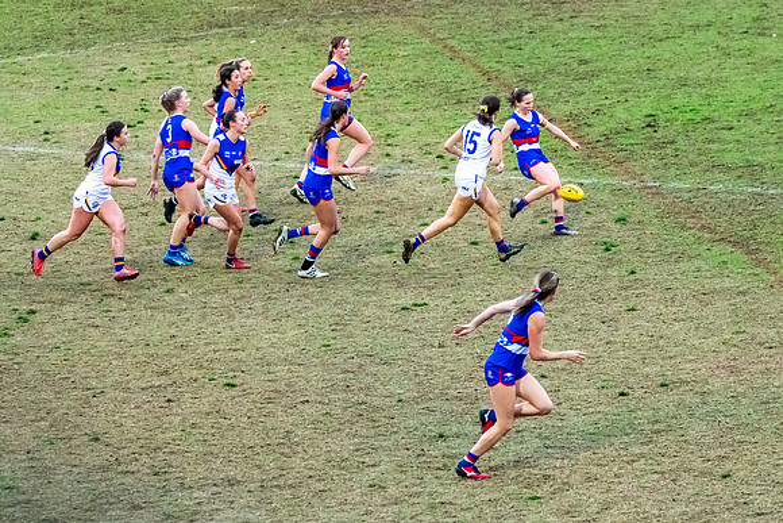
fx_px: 6269
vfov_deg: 4.8
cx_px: 558
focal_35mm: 288
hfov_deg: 7.1
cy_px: 251
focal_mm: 200
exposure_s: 1/1000
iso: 6400
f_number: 5.3
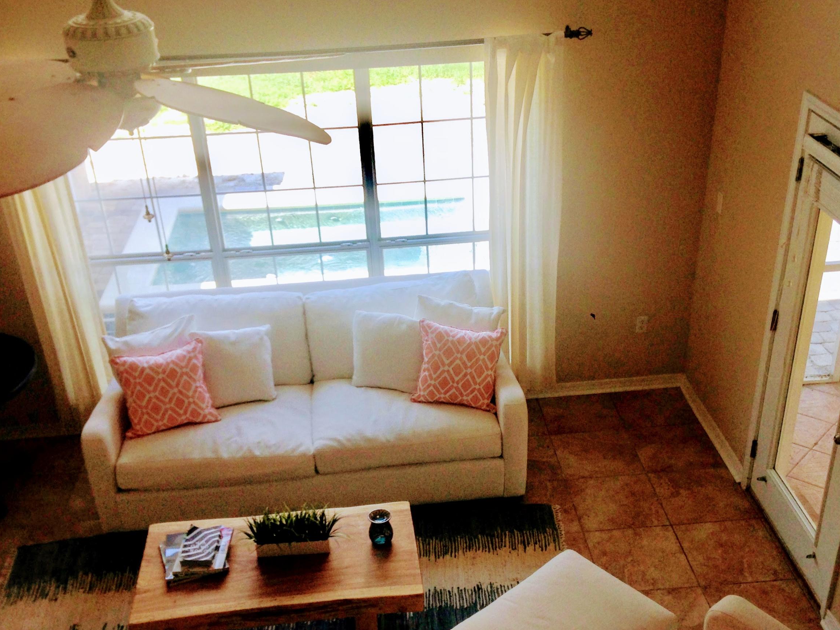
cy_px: 380
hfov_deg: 43.8
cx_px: 427
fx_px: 1044
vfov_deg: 33.5
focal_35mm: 43
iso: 50
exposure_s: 1/250
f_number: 2.4
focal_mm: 4.12
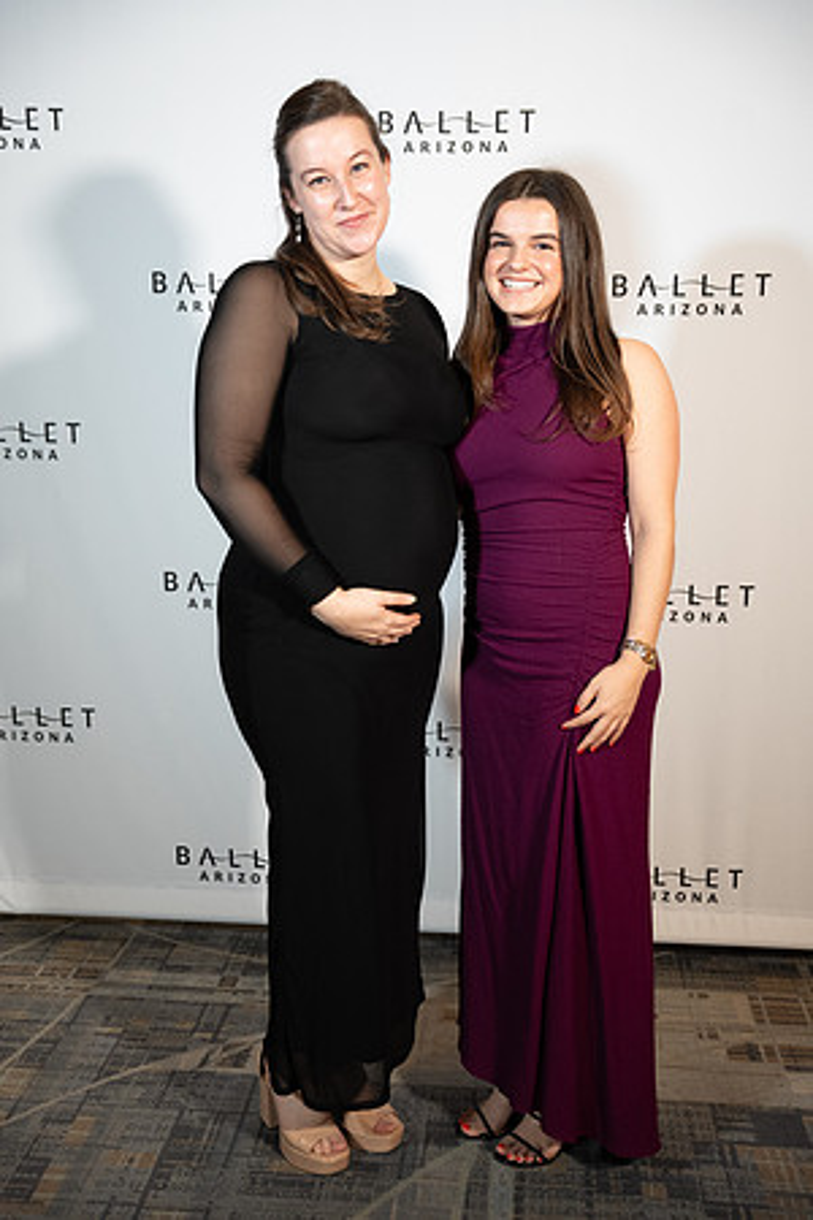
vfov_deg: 46.5
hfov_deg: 32.0
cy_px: 610
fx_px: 1419
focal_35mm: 42
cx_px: 406
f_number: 2.8
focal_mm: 41.9
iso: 1600
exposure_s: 1/200
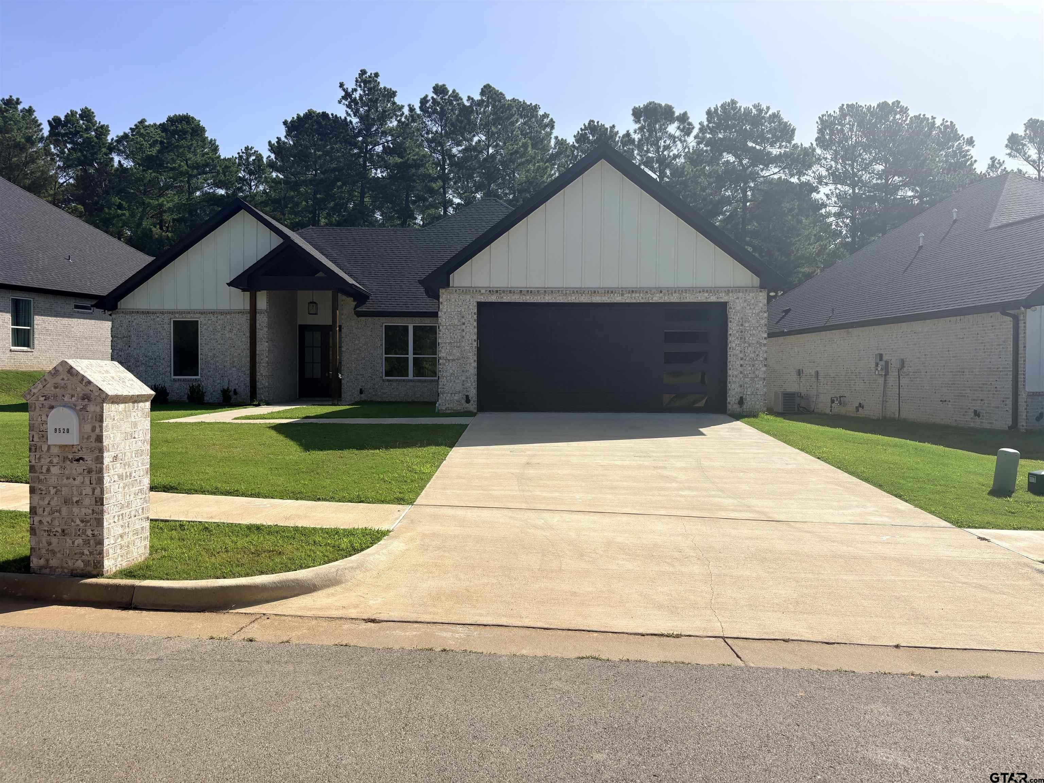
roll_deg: +0.0
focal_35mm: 26
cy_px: 392
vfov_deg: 53.1
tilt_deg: -0.4
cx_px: 522
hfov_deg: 67.3
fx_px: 784
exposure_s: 1/4329
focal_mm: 5.96
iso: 50
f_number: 1.6
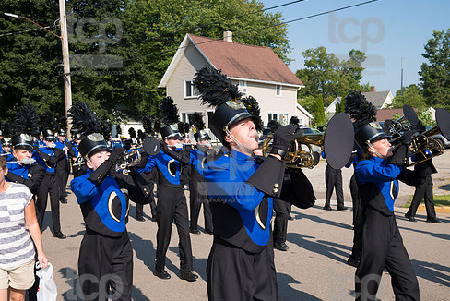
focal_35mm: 38
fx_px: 475
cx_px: 226
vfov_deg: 35.0
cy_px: 170
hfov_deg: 50.7
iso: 320
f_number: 6.3
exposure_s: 1/800
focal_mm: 32
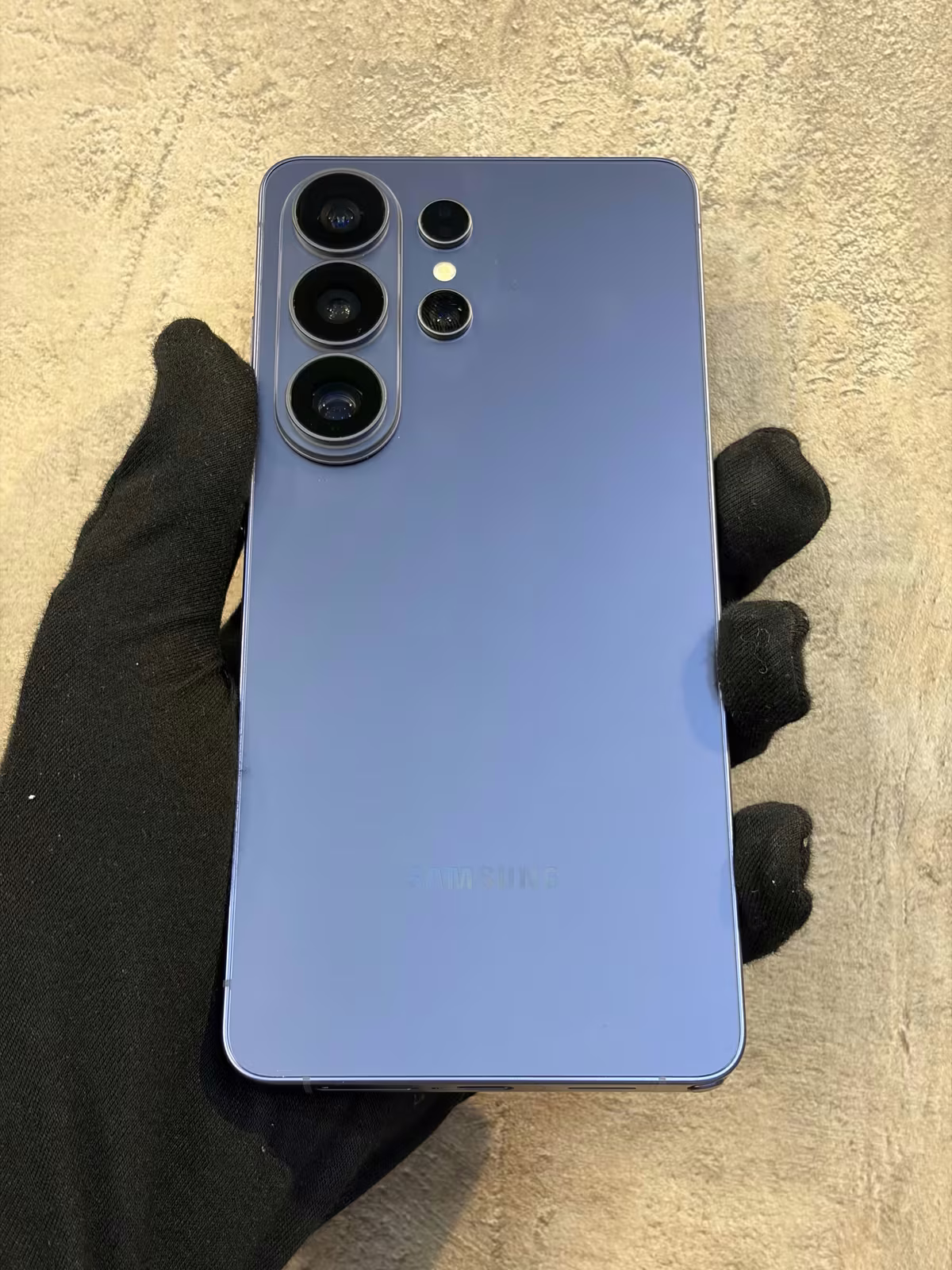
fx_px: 1907
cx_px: 476
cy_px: 635
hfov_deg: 28.0
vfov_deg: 36.8
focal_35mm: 52
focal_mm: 5.96
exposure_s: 1/50
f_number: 1.6
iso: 125
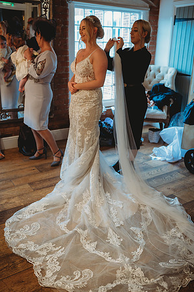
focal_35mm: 35
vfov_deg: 54.5
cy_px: 146
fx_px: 284
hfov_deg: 37.8
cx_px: 97
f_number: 2.8
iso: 1600
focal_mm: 35
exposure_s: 1/200
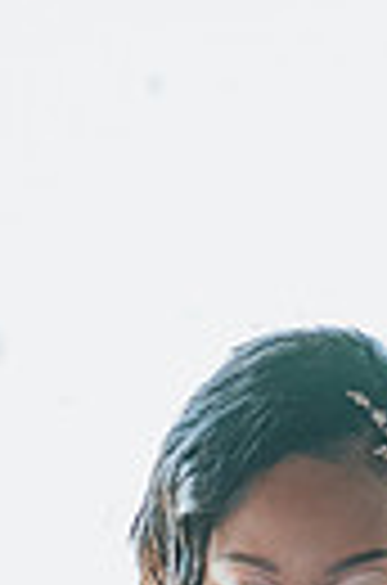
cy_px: 673
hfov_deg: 4.5
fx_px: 4863
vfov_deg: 6.8
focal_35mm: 300
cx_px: -21
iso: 640
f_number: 1.8
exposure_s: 1/320
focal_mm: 50
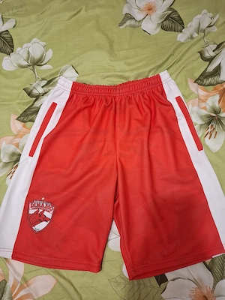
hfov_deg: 58.9
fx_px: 199
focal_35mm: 23
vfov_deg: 73.9
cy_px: 150
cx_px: 112
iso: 320
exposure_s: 1/33
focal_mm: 5.54
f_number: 1.8
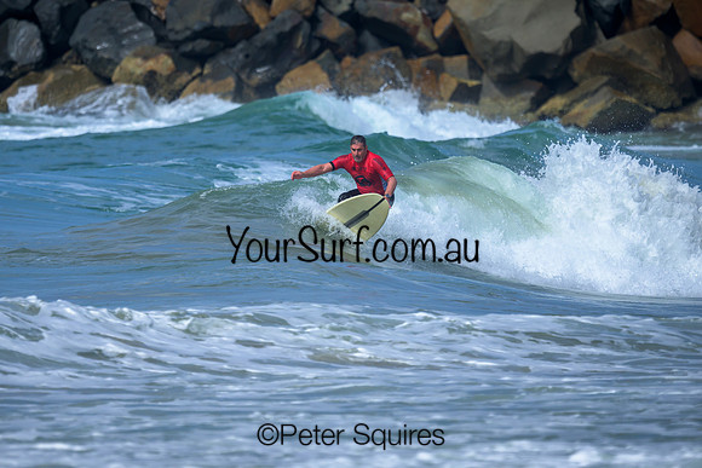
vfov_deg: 1.3
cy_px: 181
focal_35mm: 1100
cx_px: 302
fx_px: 21451
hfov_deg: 1.9
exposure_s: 1/2000
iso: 220
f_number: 6.3
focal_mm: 800
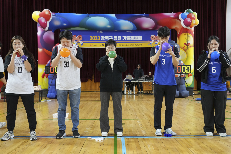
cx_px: 116
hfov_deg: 54.4
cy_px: 77
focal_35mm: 35
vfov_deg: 37.9
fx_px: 225
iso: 1600
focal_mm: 35
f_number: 4
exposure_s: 1/160
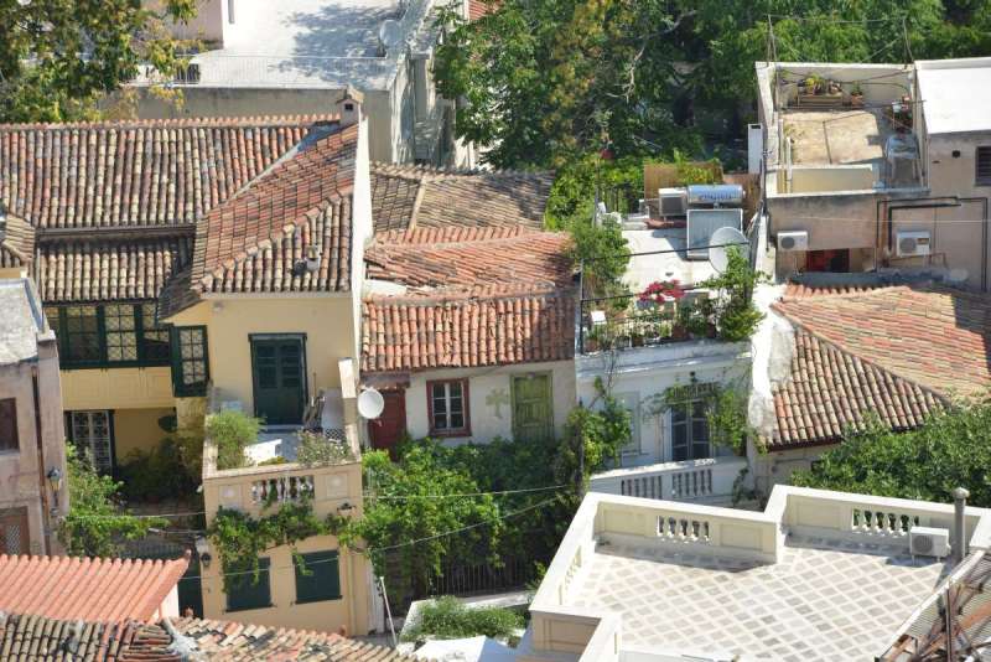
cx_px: 496
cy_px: 331
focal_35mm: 200
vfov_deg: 6.9
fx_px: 5507
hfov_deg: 10.3
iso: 320
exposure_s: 1/320
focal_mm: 200
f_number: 13
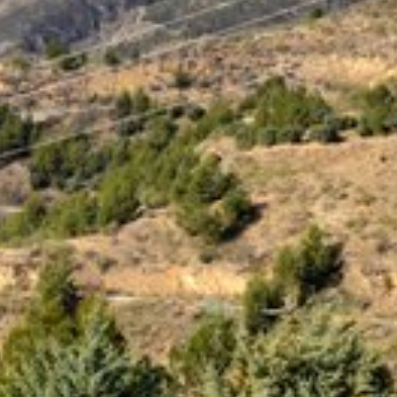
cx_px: -561
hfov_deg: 9.5
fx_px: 2123
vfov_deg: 10.6
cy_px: 376
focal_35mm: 164
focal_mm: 21
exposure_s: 1/500
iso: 400
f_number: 11
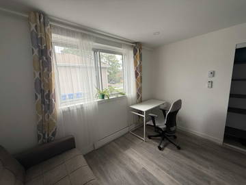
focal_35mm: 14
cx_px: 123
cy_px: 92
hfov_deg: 102.1
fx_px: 99
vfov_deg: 85.7
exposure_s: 1/99
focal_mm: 2.22
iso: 100
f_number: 2.2
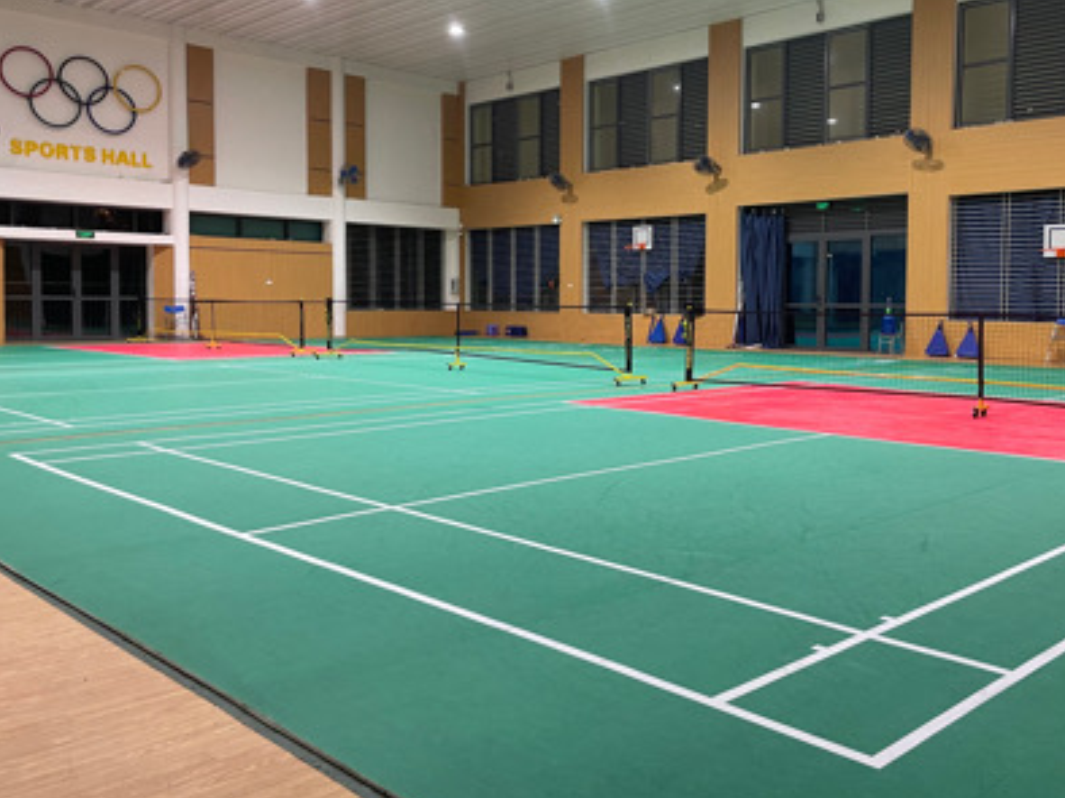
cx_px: 605
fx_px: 1015
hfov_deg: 55.2
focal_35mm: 33
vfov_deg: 42.8
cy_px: 345
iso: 100
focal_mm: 4.2
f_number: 1.6
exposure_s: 1/50
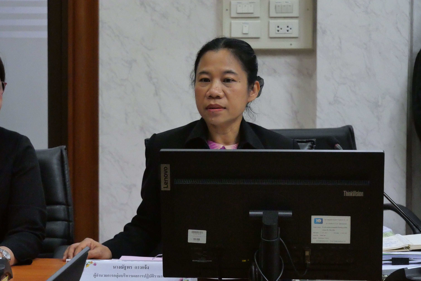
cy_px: 140
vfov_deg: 12.7
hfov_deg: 18.9
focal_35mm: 108
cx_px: 210
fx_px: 1264
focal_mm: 52
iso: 6400
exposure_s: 1/160
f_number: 5.6
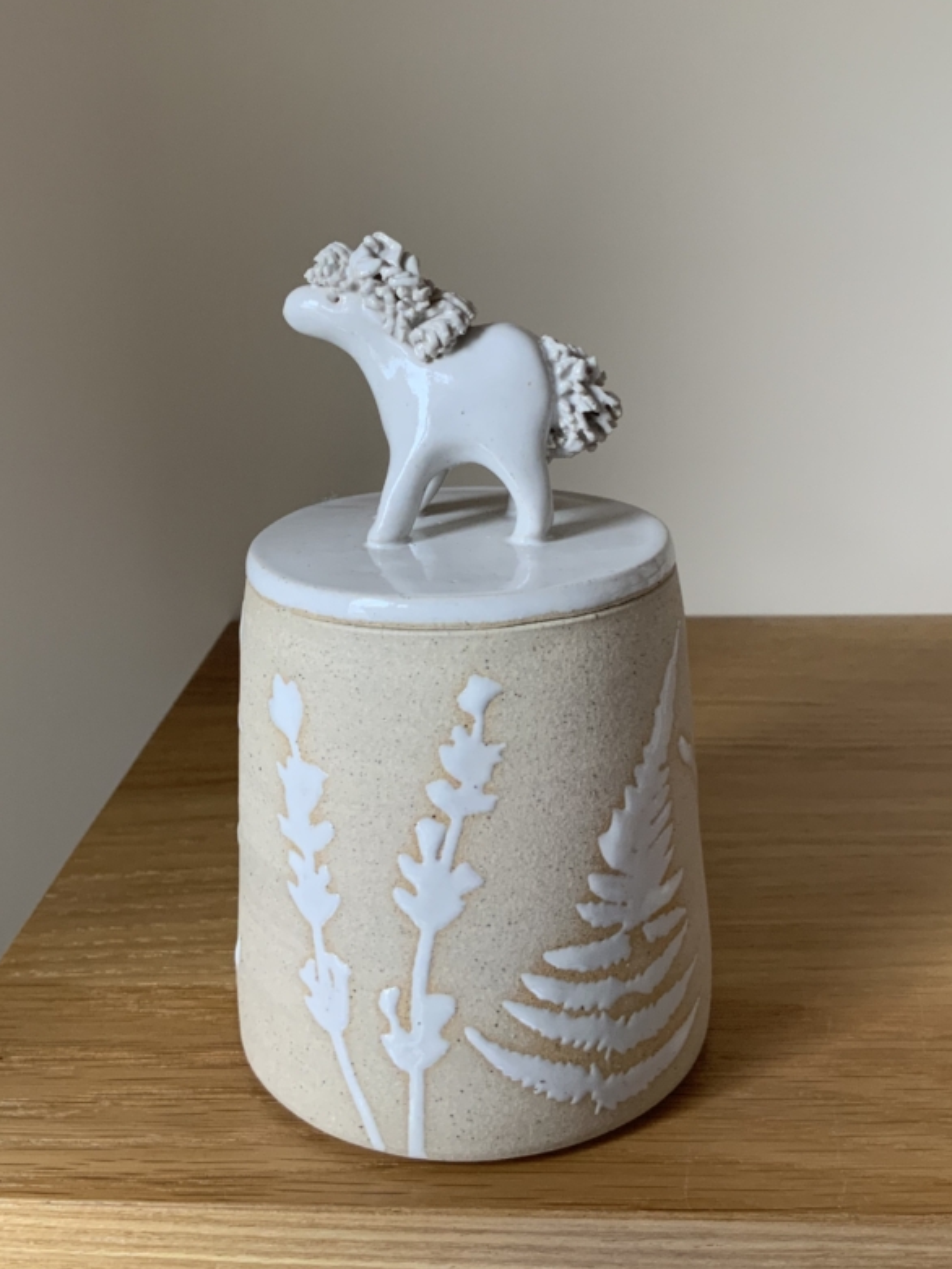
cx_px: 461
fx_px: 1393
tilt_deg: -17.5
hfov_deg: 37.7
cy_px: 564
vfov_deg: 48.9
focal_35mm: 38
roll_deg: +2.0
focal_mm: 3
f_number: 1.8
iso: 80
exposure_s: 1/60
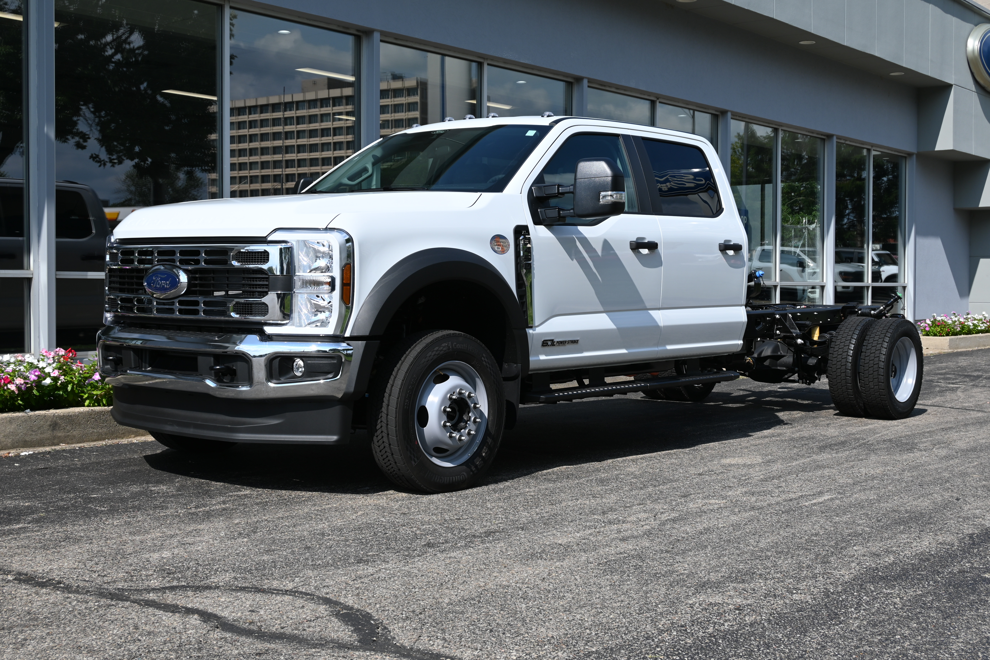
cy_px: 330
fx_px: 1258
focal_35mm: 46
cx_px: 495
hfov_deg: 43.0
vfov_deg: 29.4
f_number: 7.1
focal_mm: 30.5
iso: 100
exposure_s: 1/400
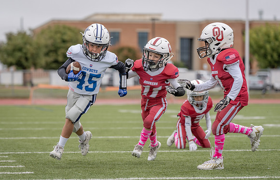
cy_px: 93
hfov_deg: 12.1
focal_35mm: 172
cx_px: 110
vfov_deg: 7.8
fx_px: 1324
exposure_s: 1/1250
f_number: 2.8
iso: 200
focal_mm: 123
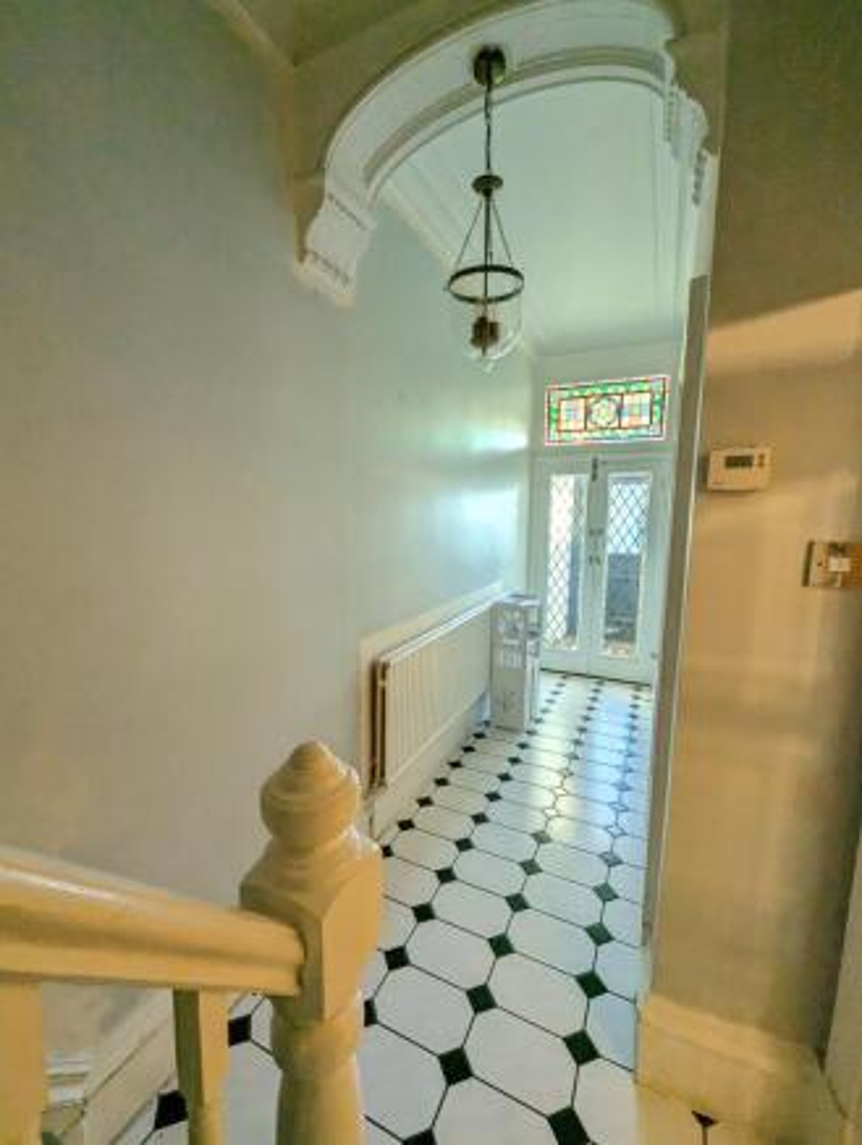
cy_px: 572
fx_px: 431
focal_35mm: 13
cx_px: 431
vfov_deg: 106.1
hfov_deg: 90.1
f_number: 2.2
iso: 338
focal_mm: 1.95
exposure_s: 1/100
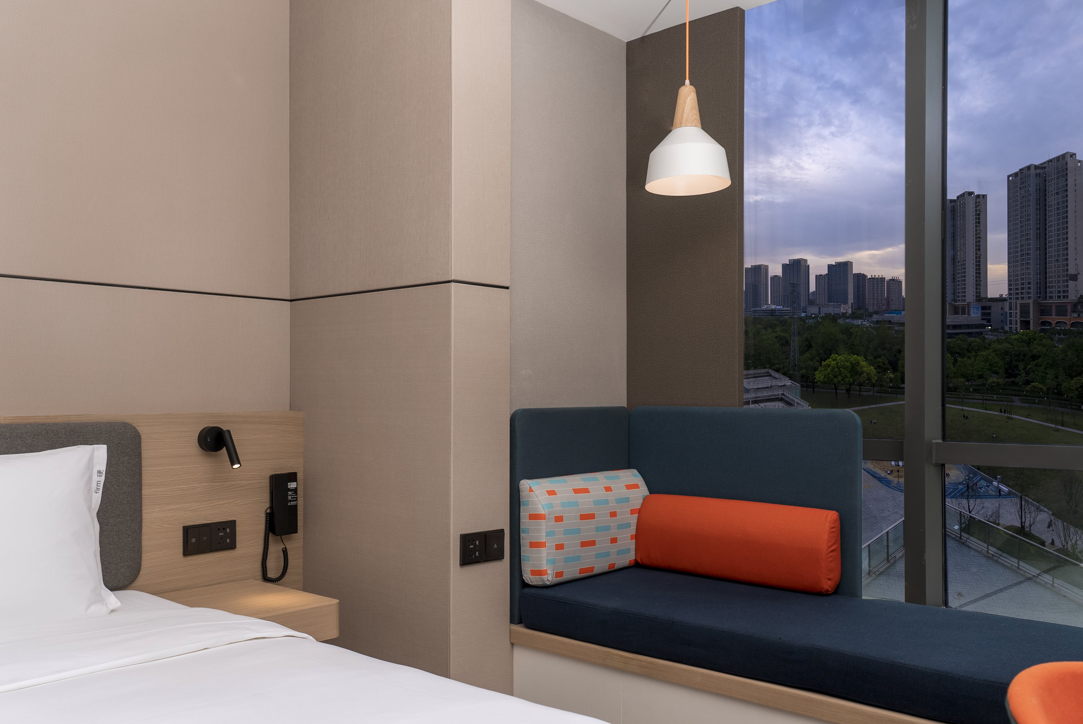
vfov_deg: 45.0
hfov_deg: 63.6
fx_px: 873
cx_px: 542
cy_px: 362
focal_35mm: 29
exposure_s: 1/125
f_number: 5.6
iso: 200
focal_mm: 29
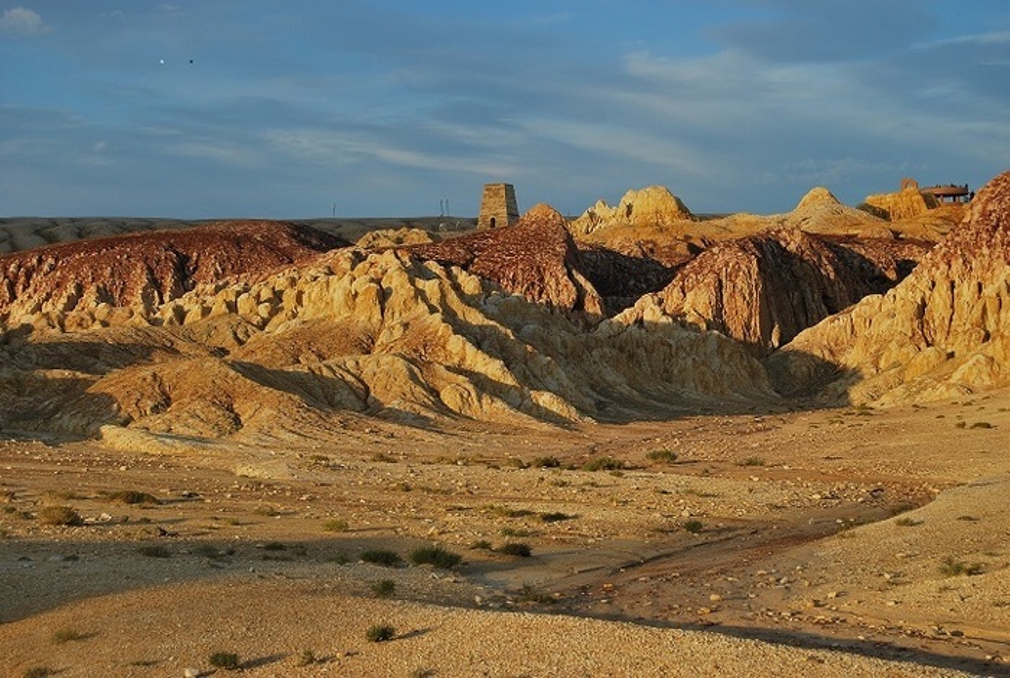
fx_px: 2320
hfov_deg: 24.6
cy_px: 339
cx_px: 505
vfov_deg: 16.6
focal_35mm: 82
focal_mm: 55
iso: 100
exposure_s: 1/200
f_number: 8
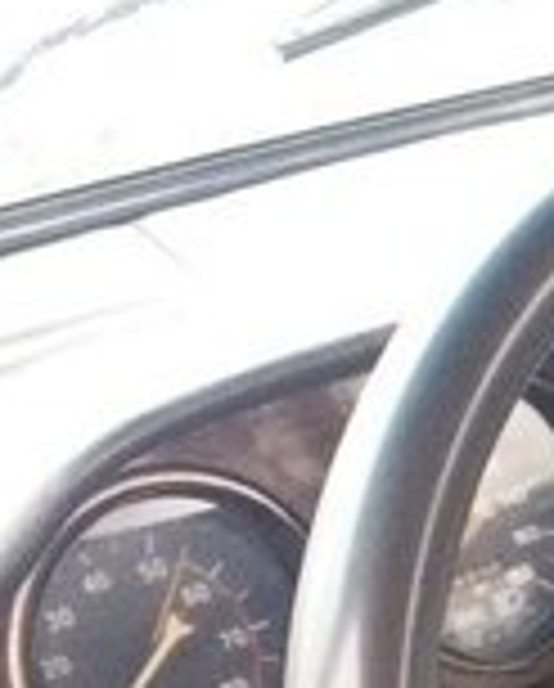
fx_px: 2493
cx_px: 1230
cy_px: 618
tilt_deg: -24.8
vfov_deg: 15.6
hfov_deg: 11.1
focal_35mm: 122
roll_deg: -2.6
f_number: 2.2
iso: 250
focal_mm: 4.15
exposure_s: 1/33
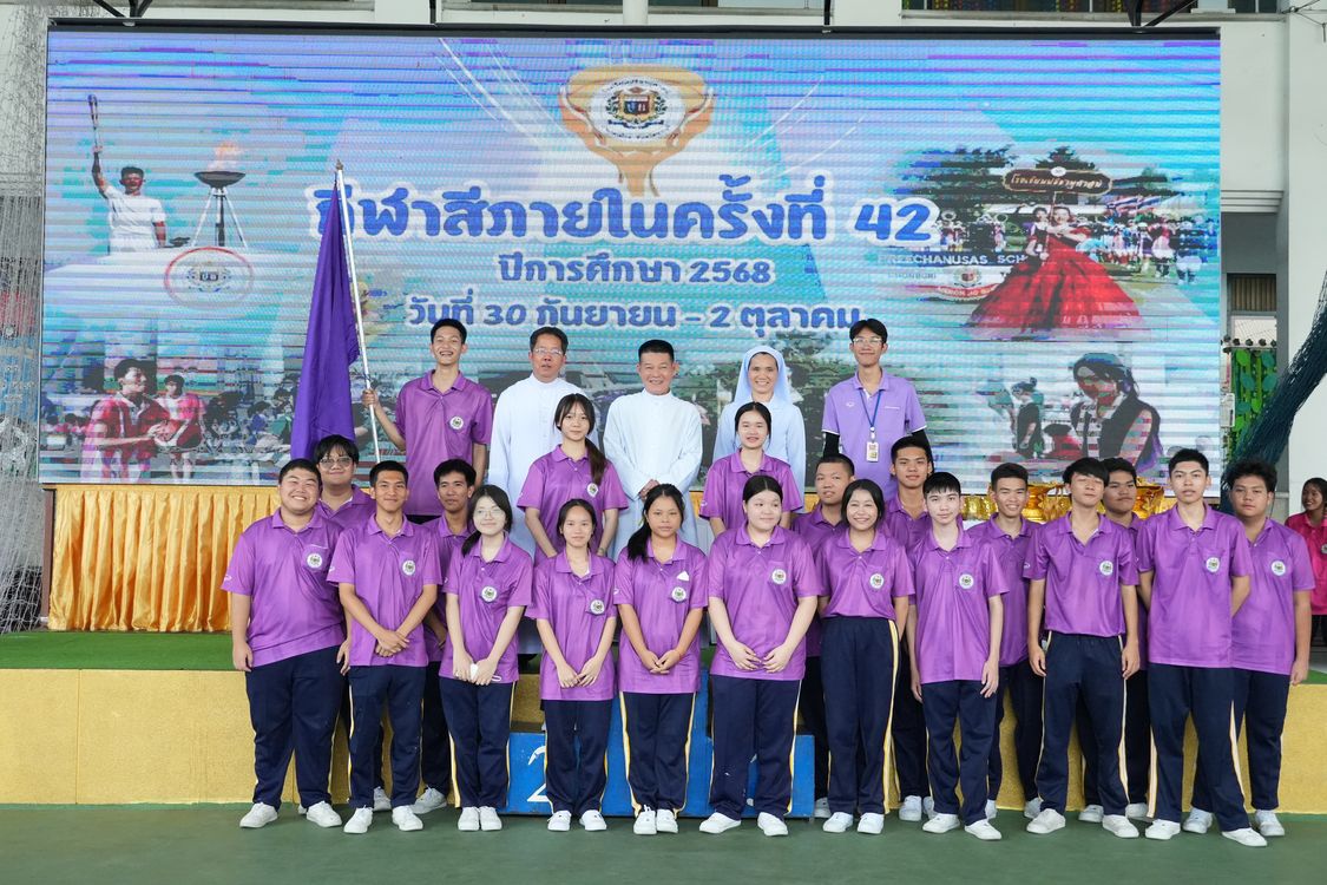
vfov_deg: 28.9
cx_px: 664
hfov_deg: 42.3
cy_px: 442
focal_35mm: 46
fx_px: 1714
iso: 3200
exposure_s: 1/640
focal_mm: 31
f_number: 5.6
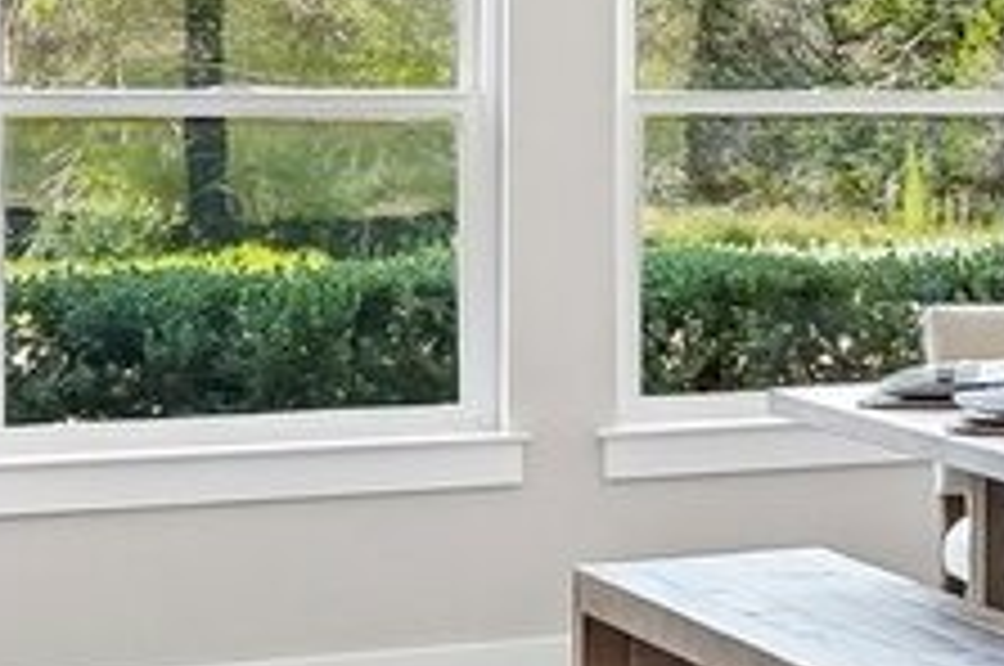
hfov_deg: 10.1
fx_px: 3648
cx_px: 3233
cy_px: 94
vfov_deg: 10.4
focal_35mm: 131
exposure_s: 1/20
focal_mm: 18
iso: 400
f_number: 8
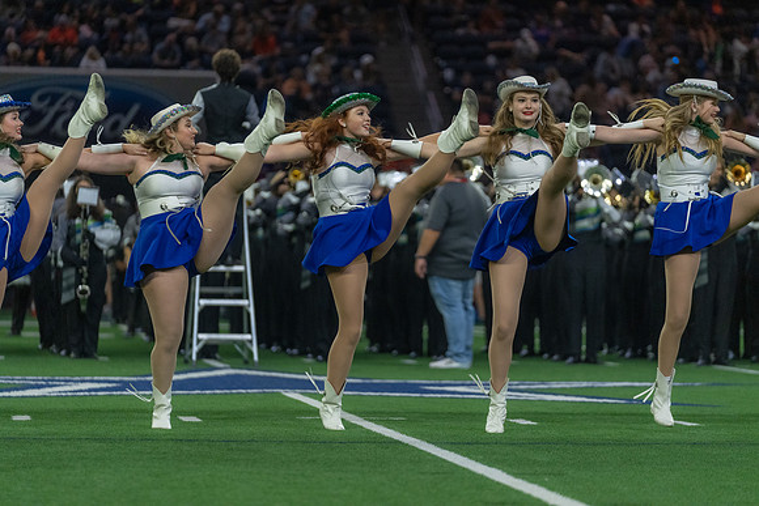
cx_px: 380
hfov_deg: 11.8
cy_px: 253
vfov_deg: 7.9
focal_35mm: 174
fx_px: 3669
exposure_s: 1/1250
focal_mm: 174
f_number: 2.8
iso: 4000
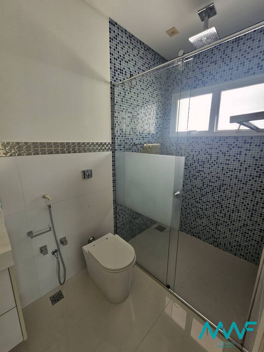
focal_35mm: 13
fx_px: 132
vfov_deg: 106.2
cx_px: 132
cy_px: 176
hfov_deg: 89.9
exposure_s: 1/207
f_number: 2.2
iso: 125
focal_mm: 2.2
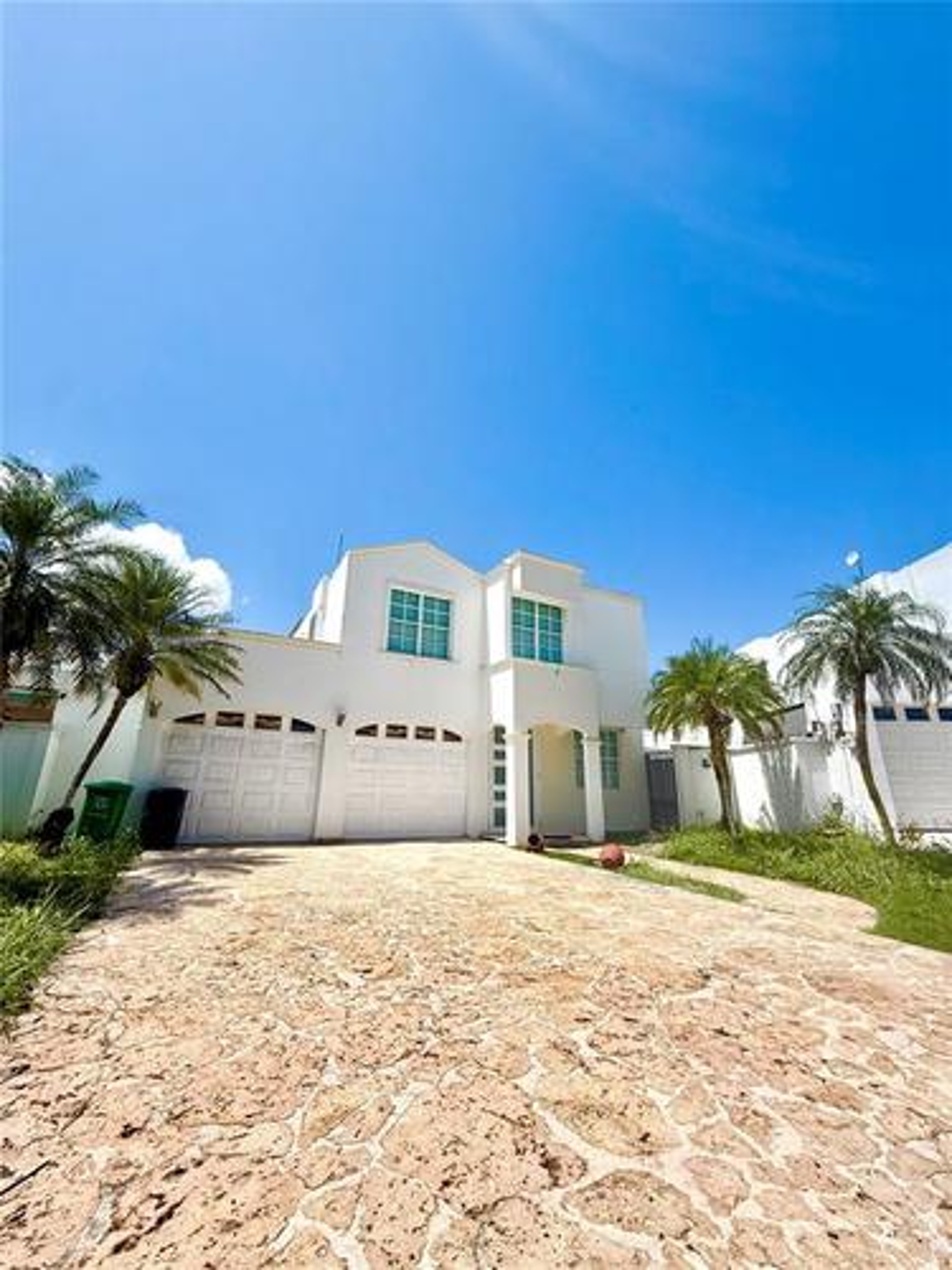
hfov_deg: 85.7
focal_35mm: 14
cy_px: 635
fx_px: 513
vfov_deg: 102.1
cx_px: 476
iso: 50
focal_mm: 2.22
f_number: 2.2
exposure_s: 1/4149
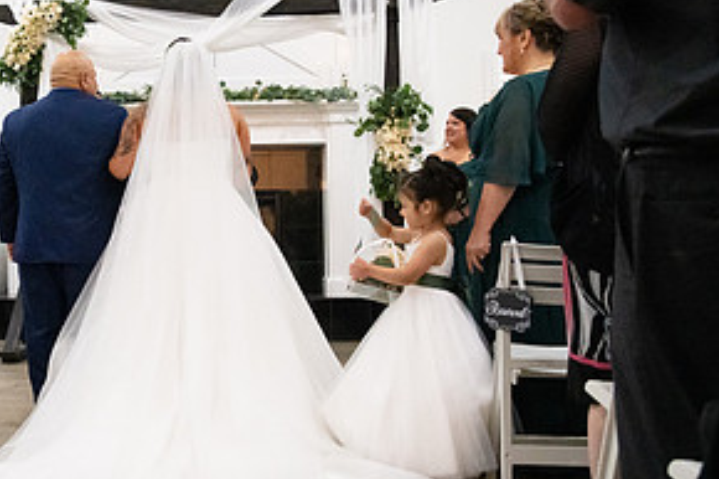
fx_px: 958
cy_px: 205
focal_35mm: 48
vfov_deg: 28.0
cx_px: 136
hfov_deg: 39.4
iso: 10000
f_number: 3.5
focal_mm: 24
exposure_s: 1/320
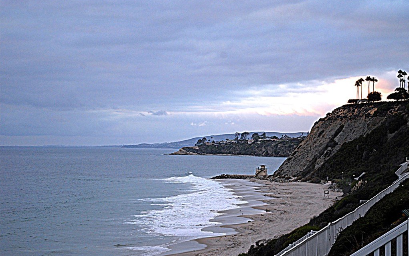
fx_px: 942
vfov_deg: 15.4
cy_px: 135
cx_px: 205
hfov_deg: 24.5
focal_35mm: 85
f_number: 5.6
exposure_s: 1/100
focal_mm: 55
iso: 800
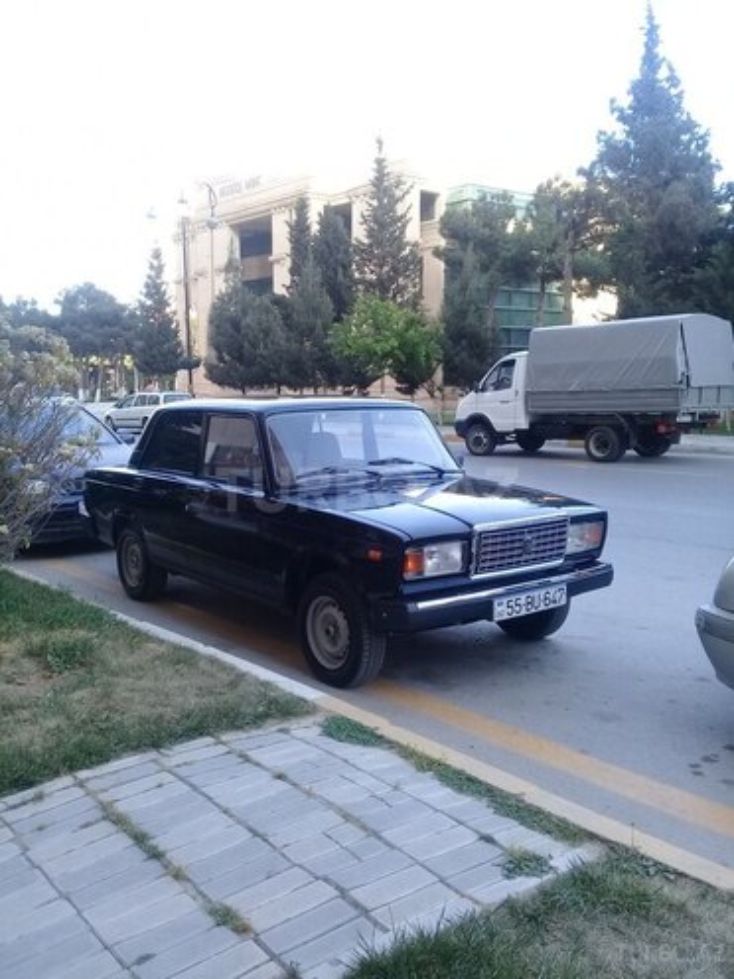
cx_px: 367
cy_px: 490
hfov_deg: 45.4
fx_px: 876
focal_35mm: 31
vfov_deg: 58.4
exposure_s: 1/140
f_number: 2.2
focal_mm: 3.3
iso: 50
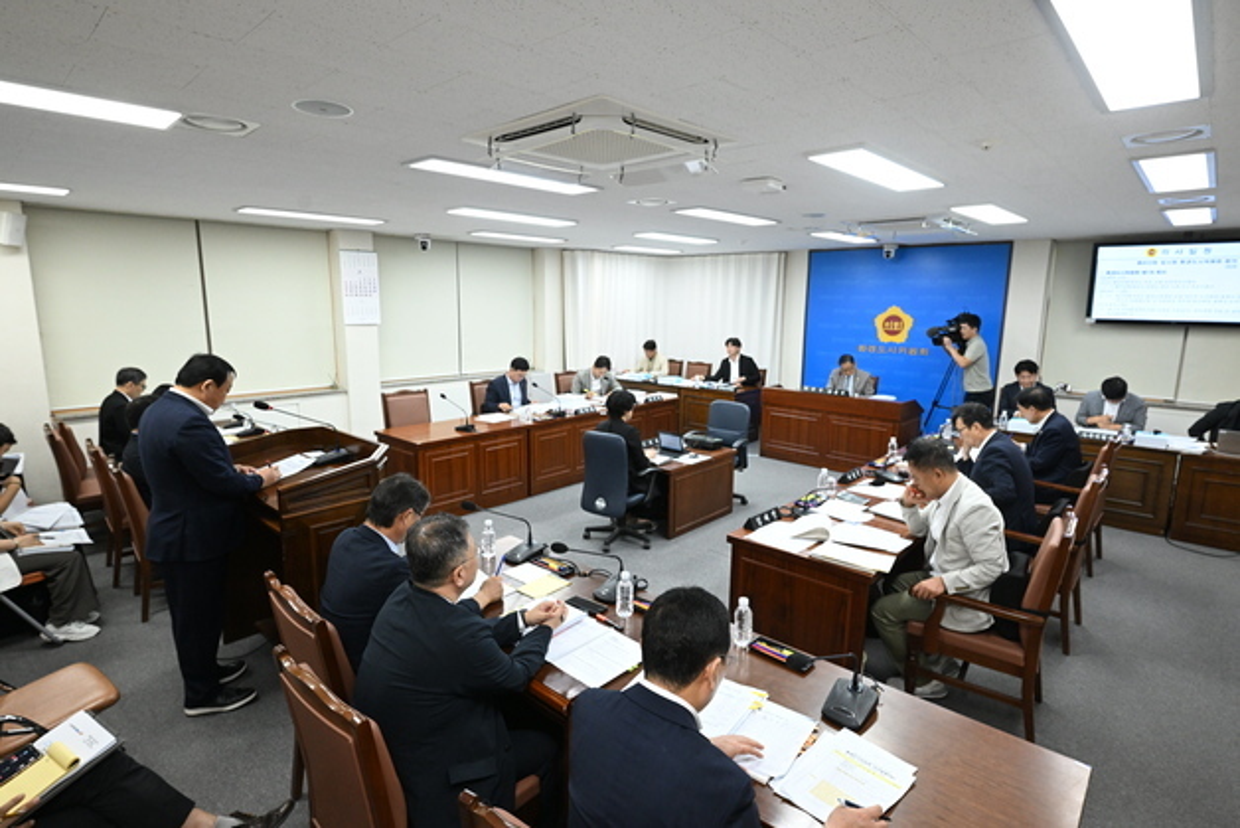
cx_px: 620
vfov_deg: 66.0
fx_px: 637
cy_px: 414
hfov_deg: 88.4
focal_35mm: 18
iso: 3200
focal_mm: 18.5
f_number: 5.6
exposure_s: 1/125
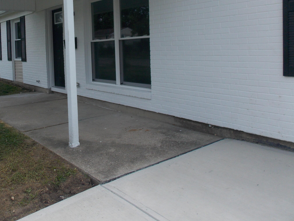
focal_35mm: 34
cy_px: 62
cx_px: 88
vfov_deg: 40.9
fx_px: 289
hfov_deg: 52.5
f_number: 3.1
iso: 80
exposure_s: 1/640
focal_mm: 4
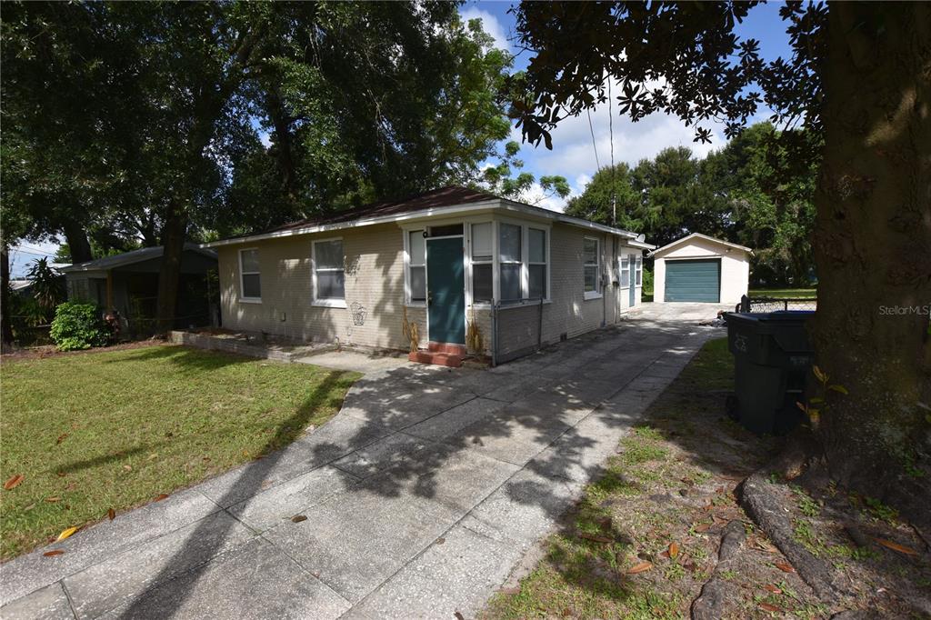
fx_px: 388
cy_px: 310
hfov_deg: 100.4
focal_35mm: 15
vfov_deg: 77.3
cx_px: 466
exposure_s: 1/250
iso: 100
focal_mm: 10
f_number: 8
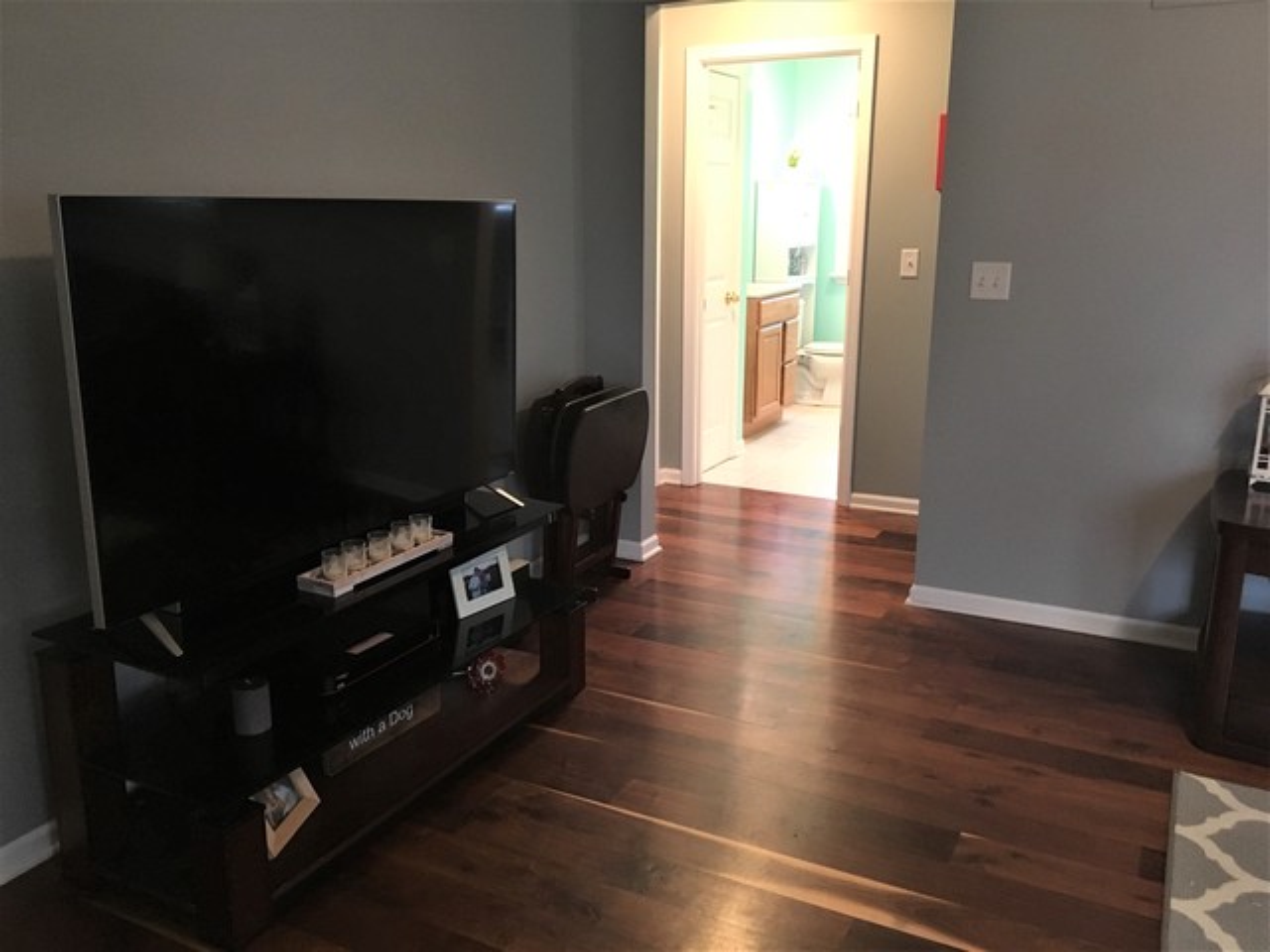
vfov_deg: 48.2
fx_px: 1064
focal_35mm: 29
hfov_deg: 61.7
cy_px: 476
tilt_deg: -15.6
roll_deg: -0.5
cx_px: 635
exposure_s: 1/30
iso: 160
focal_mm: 4.15
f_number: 2.2
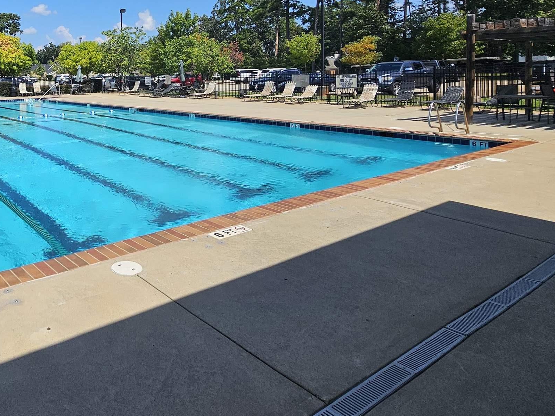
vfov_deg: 51.7
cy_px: 88
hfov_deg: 61.1
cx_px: 80
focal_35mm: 25
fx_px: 401
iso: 50
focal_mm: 2.2
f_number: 2.2
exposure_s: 1/4010
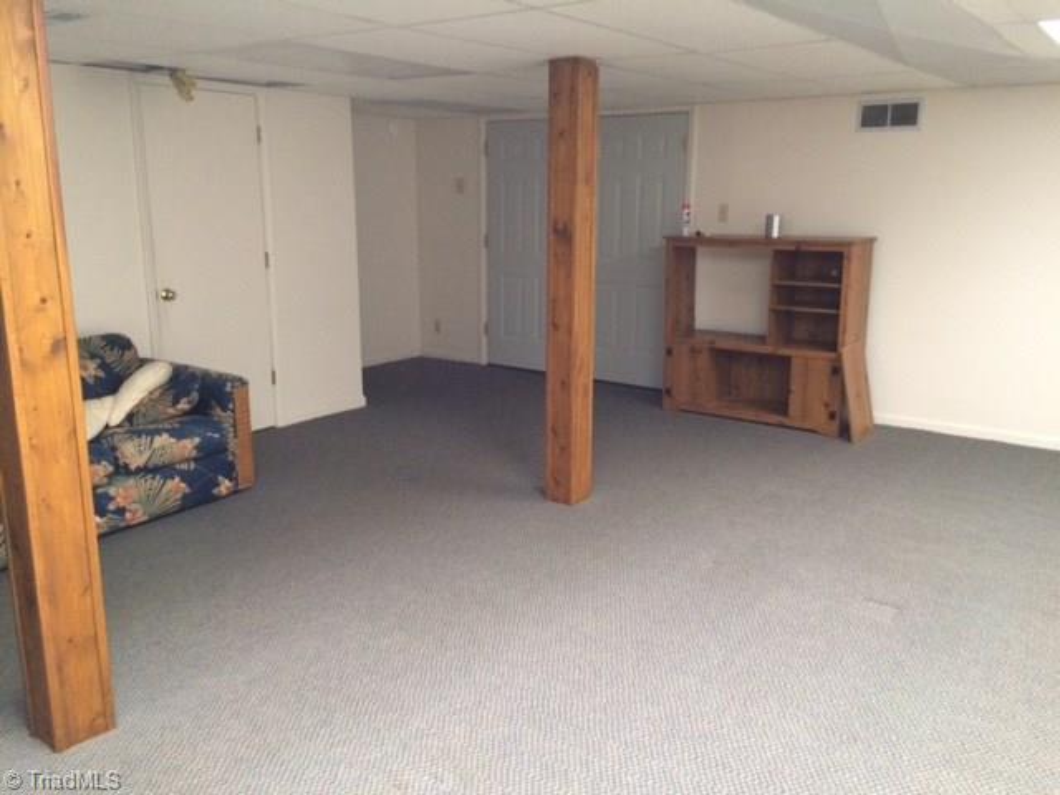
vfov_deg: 48.2
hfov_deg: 61.7
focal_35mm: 29
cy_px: 398
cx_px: 530
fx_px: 888
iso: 320
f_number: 2.2
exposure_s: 1/30
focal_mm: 4.15
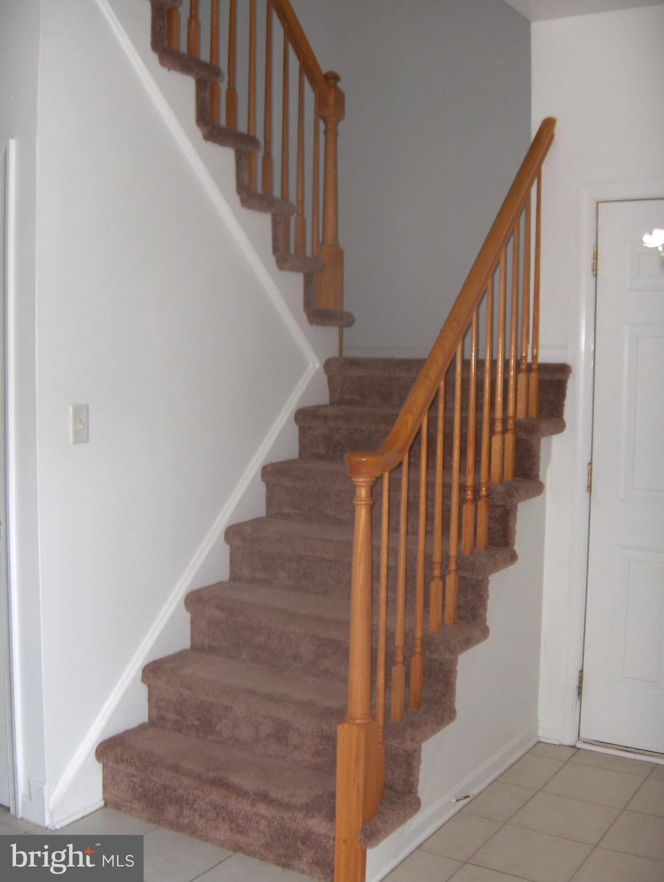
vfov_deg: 47.8
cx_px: 332
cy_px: 441
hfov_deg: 36.9
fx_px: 995
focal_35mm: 39
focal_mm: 8
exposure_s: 1/60
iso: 100
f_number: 2.8
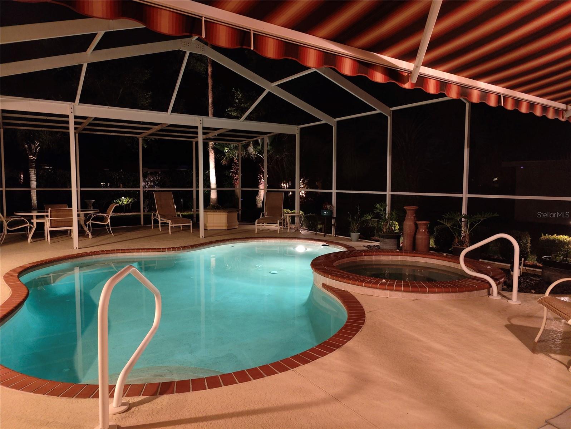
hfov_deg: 73.9
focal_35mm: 23
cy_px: 214
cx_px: 286
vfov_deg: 58.9
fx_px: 380
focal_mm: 6.06
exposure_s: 1/20
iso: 3200
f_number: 2.8
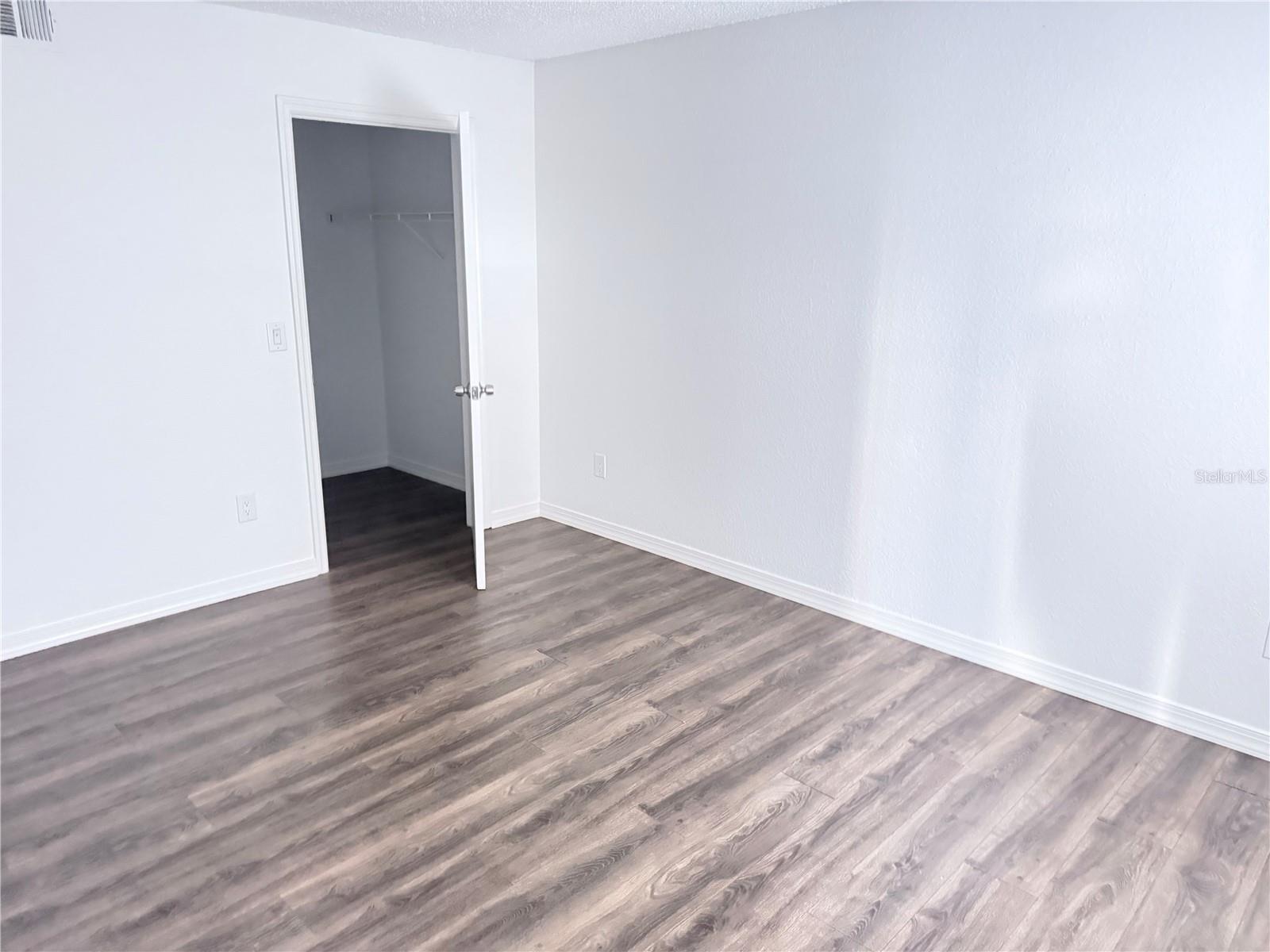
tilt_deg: -14.3
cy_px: 476
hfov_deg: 71.6
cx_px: 635
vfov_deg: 56.8
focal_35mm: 24
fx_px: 881
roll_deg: -1.2
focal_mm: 6.76
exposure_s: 1/26
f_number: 1.78
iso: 1600
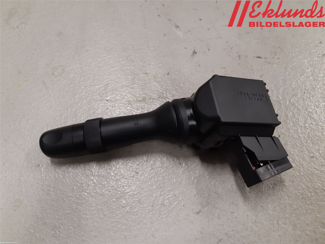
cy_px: 122
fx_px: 244
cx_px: 162
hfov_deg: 67.3
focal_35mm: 26
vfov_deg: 53.1
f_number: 1.7
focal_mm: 3.93
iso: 125
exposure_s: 1/50
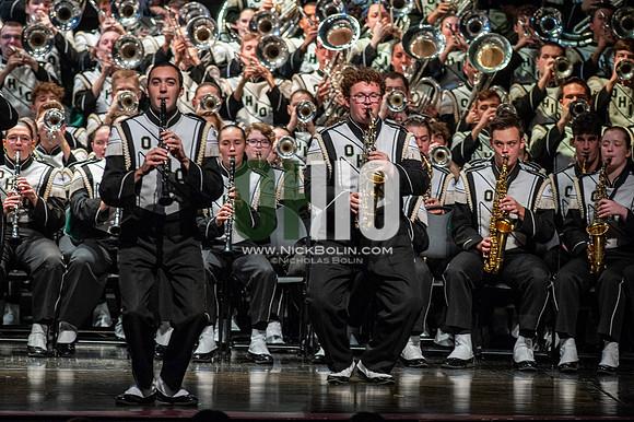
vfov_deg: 4.6
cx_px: 317
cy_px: 211
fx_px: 5280
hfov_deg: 6.9
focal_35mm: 300
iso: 5000
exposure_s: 1/400
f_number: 5.6
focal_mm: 300
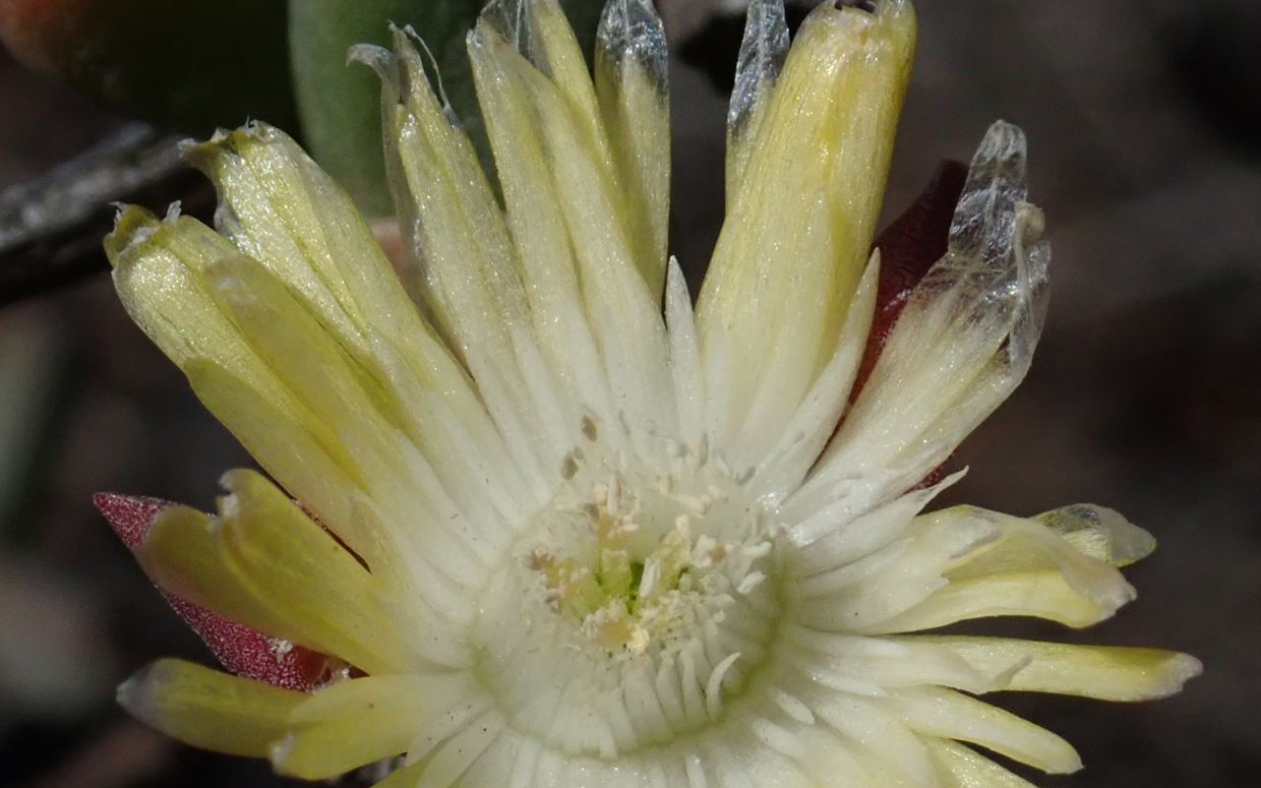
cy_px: 582
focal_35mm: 171
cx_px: 708
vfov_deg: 7.7
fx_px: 5877
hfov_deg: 12.2
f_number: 18
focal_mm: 18
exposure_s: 1/400
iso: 320
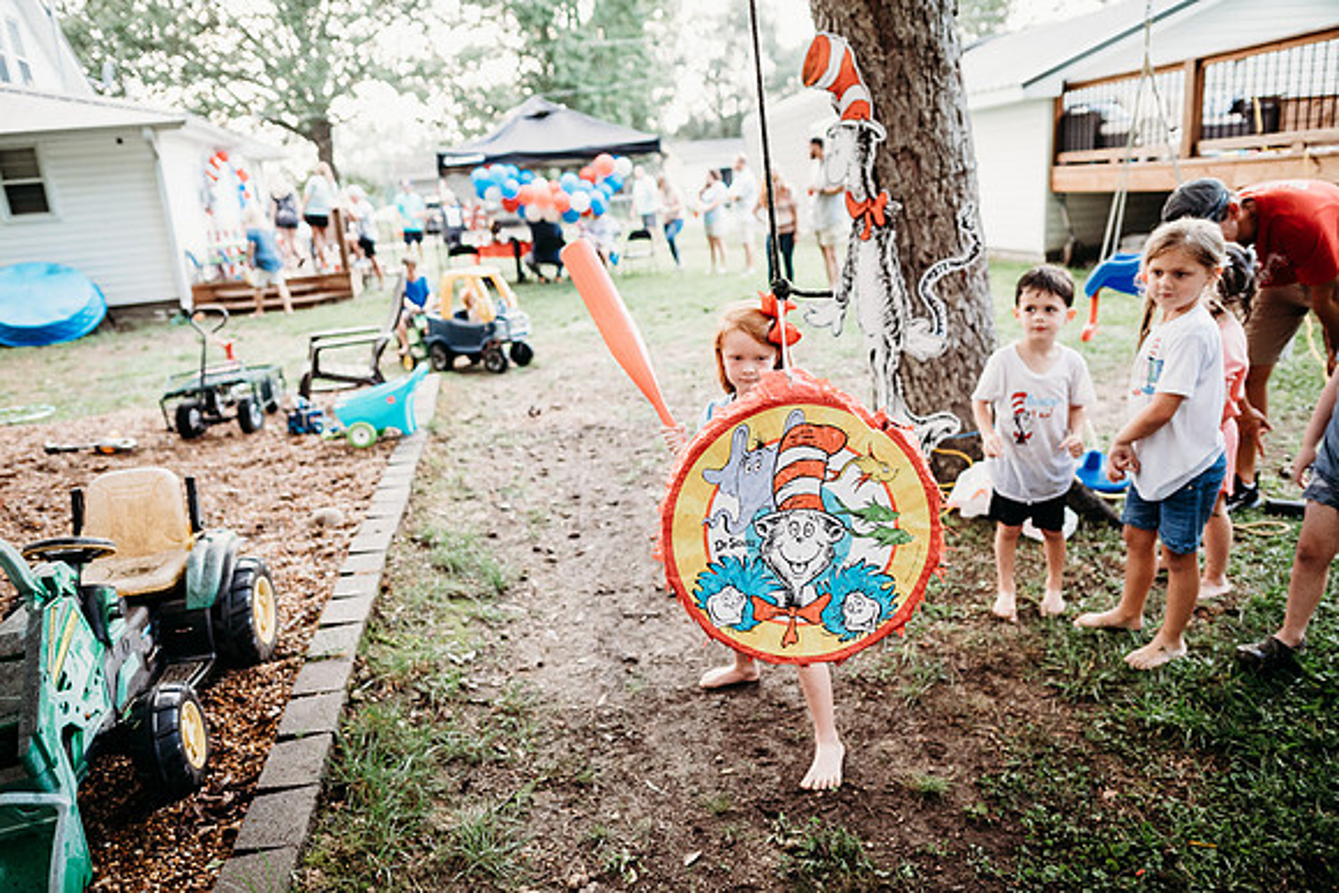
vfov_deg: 53.2
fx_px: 893
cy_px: 446
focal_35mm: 24
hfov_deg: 73.7
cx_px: 670
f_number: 2.5
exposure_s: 1/200
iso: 1250
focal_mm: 24
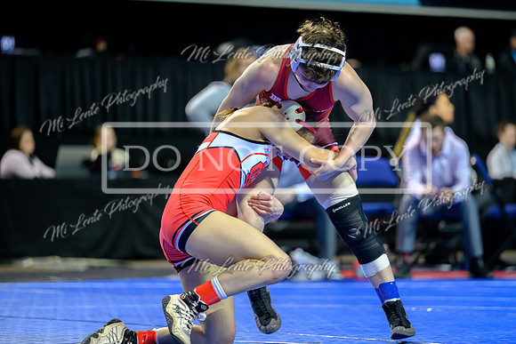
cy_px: 170
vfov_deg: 7.9
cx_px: 268
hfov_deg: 11.8
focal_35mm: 175
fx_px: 2503
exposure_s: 1/800
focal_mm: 165
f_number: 2.8
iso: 2500
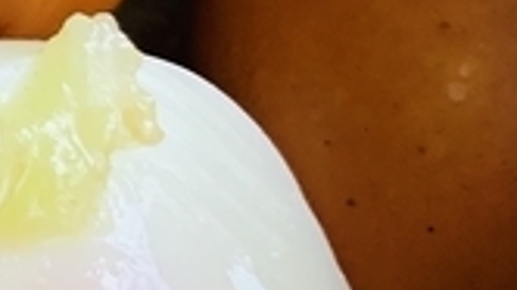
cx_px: -763
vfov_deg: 5.8
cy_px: -281
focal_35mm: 205
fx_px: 2808
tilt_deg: -70.4
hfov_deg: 9.3
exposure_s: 1/72
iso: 100
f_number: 1.8
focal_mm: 4.25
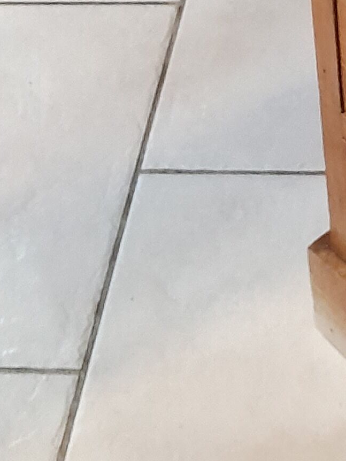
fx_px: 1638
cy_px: -322
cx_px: 420
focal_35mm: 123
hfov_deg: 11.8
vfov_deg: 14.4
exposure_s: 1/25
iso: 800
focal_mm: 3.98
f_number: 1.8
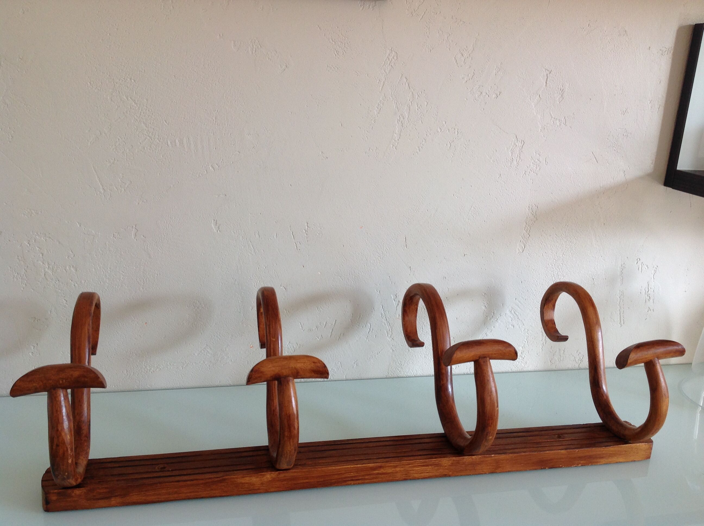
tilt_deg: -14.2
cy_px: 263
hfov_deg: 52.7
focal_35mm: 35
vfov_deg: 40.6
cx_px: 352
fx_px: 711
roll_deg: -3.8
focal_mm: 4.28
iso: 64
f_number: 2.4
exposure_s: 1/60
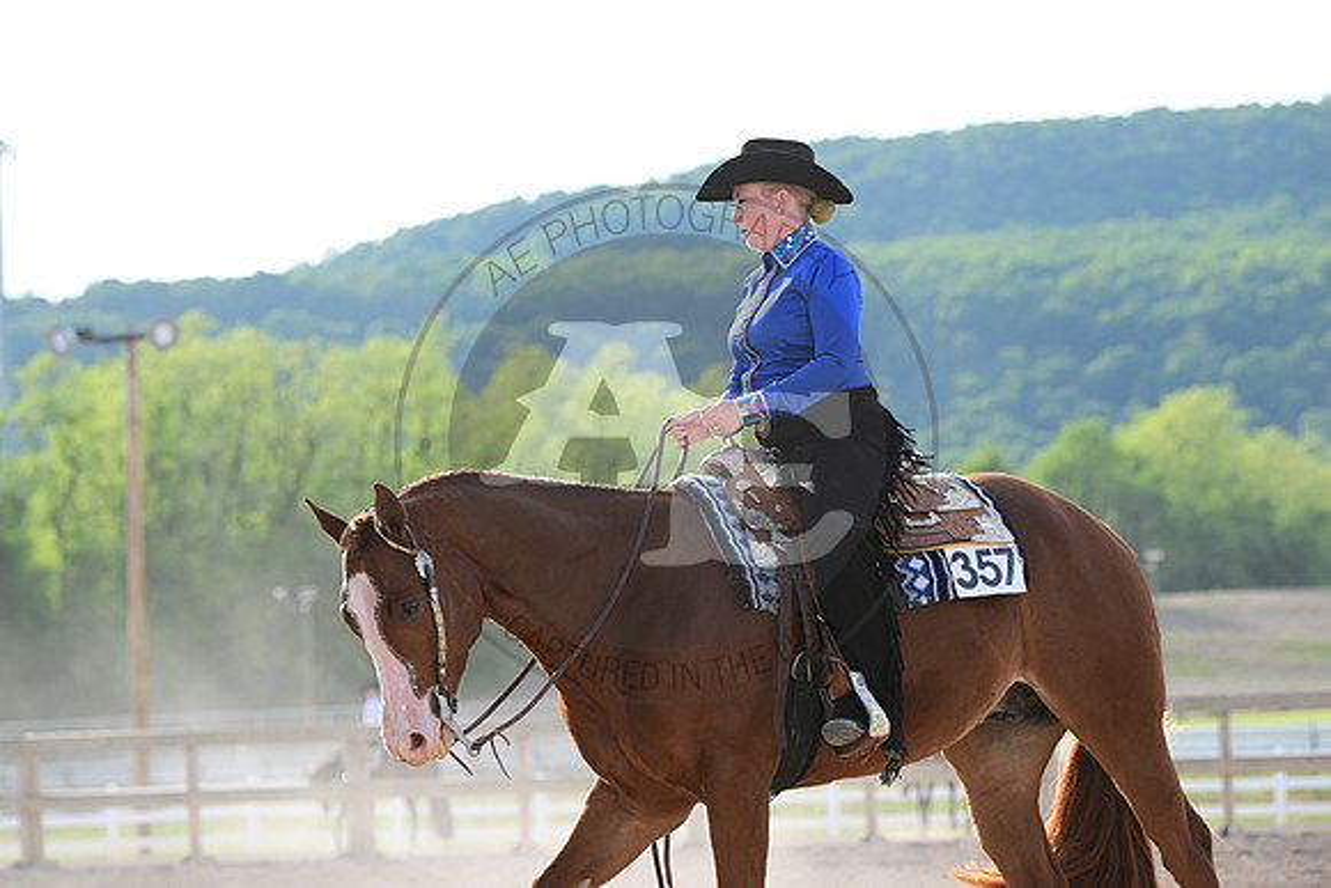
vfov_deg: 8.9
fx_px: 5732
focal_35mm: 155
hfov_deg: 13.2
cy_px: 444
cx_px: 666
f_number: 5
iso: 1000
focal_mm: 155
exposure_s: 1/2000
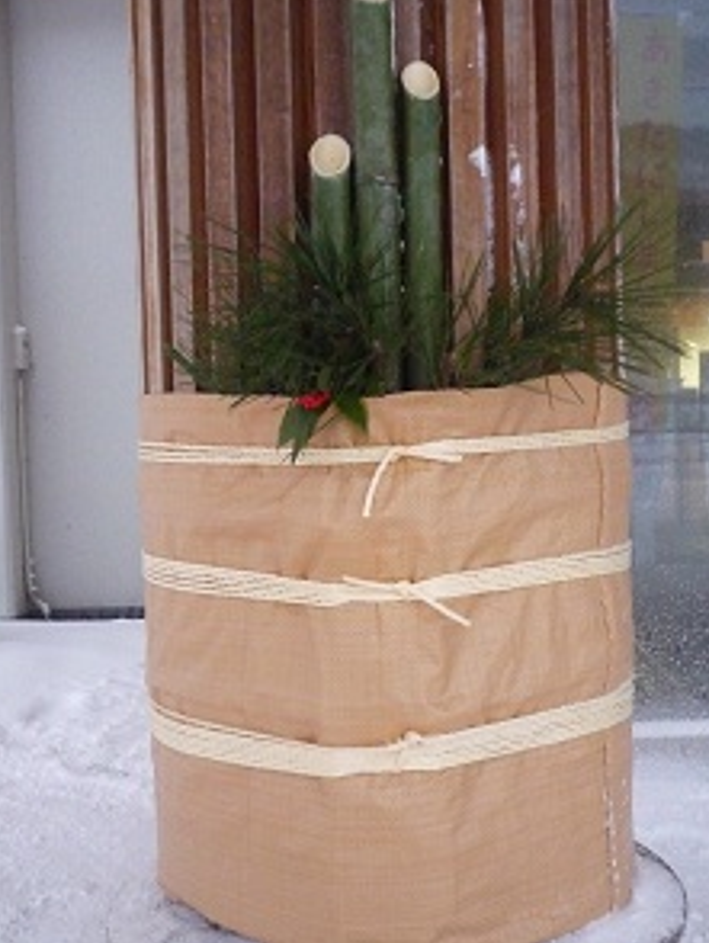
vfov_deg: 45.7
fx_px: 1118
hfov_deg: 35.1
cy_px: 508
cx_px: 404
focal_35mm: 41
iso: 800
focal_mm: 5.8
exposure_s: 1/20
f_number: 3.6
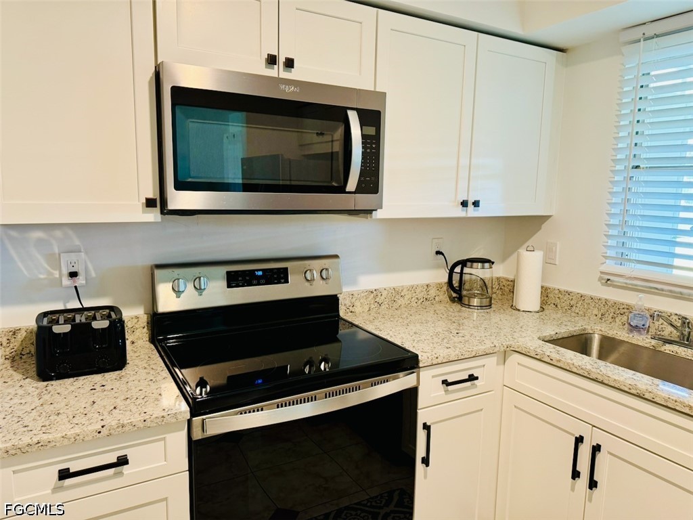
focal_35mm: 24
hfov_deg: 71.6
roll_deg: -0.7
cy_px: 260
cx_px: 346
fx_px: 480
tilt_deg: -8.3
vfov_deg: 56.8
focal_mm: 6.76
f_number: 1.78
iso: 250
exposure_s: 1/60
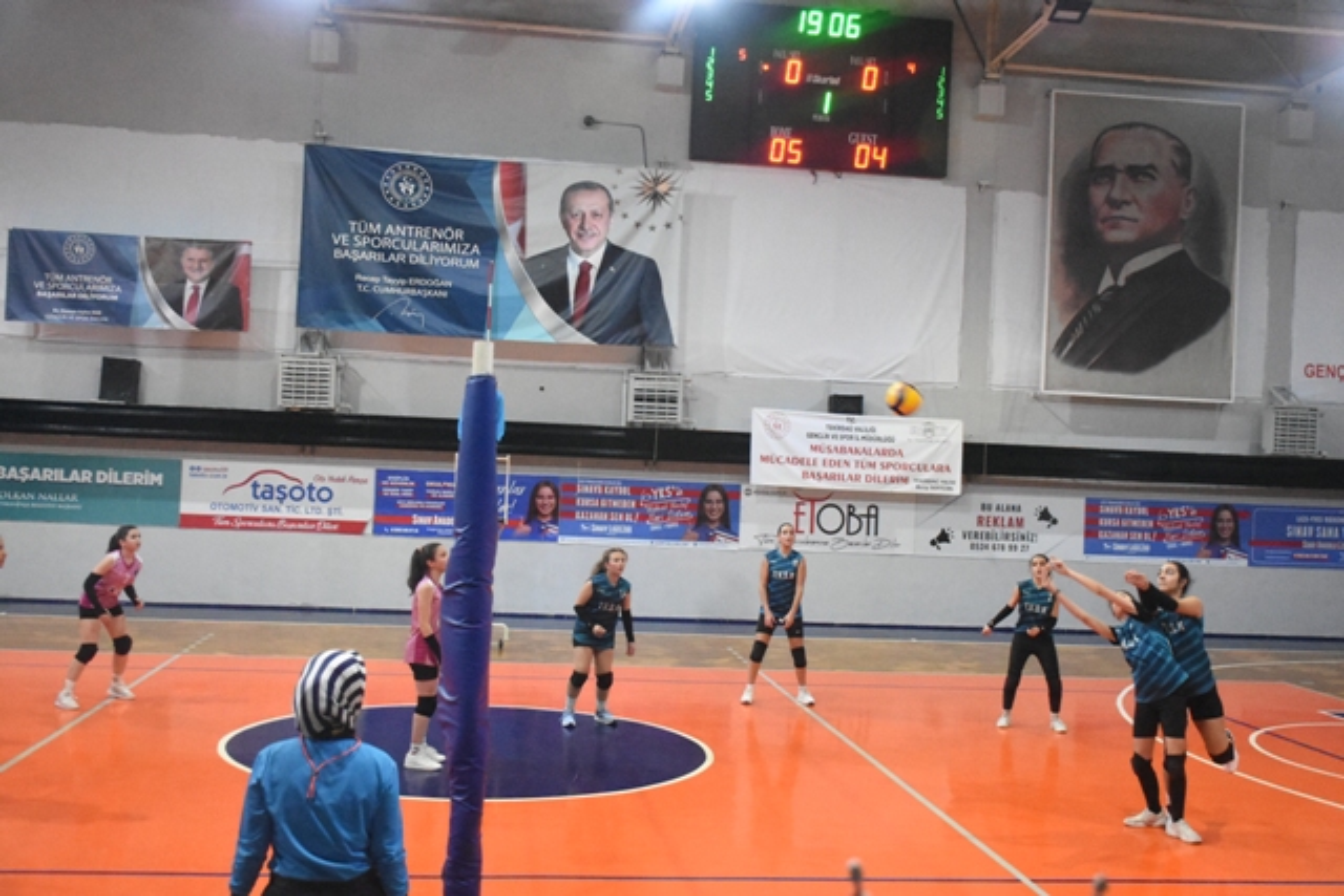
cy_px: 448
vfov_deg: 34.2
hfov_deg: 49.5
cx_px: 672
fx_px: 1456
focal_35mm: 39
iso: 10000
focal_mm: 26
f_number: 5.6
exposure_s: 1/125
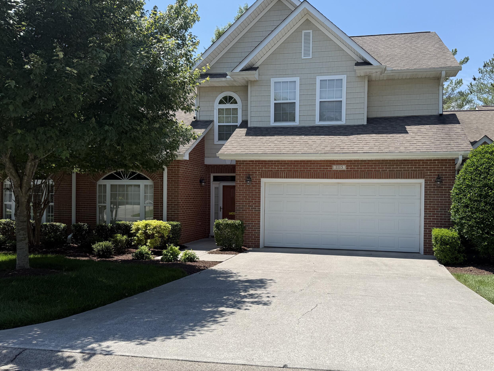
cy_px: 198
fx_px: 414
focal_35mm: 29
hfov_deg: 61.3
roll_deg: -0.8
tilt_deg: +0.6
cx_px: 289
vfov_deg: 48.2
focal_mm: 6.76
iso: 80
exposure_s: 1/4167
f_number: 1.78
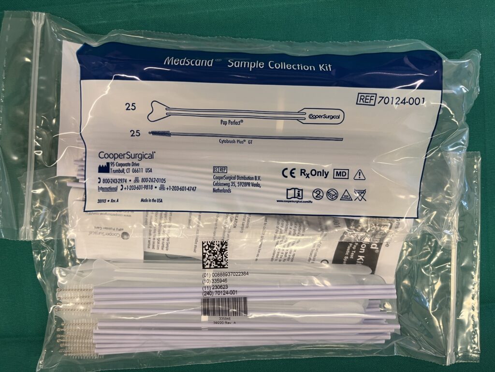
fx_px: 372
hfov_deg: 67.3
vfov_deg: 53.1
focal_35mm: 26
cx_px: 248
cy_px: 186
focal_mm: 5.1
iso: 64
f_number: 1.6
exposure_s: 1/50
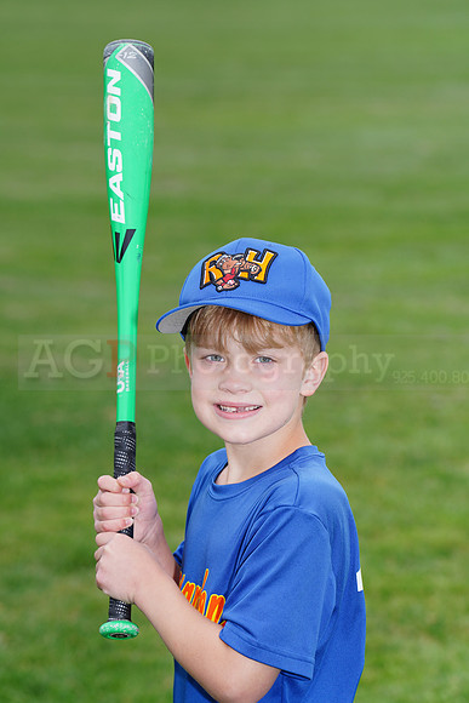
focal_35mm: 195
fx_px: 3808
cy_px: 352
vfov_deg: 10.5
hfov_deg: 7.0
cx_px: 234
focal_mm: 195
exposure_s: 1/200
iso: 200
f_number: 8
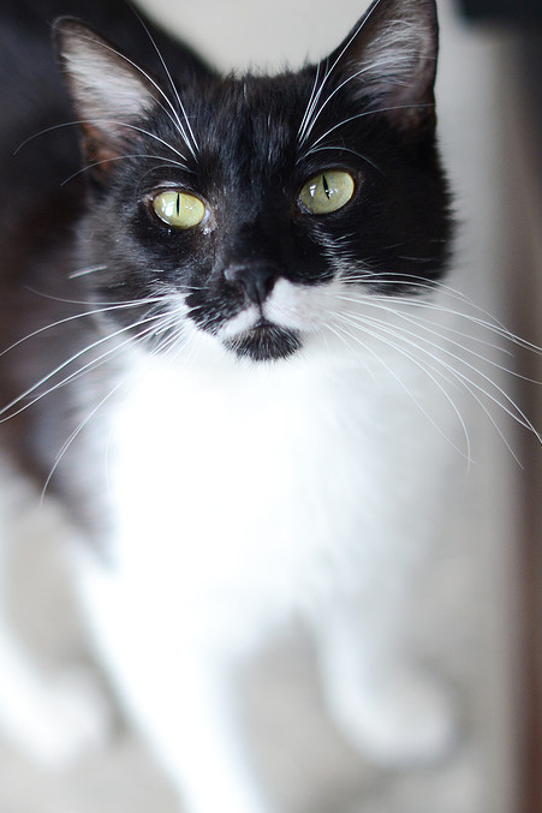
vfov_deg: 21.7
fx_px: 2124
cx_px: 215
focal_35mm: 94
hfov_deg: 14.5
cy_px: 477
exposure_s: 1/800
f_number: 1.8
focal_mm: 50
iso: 500
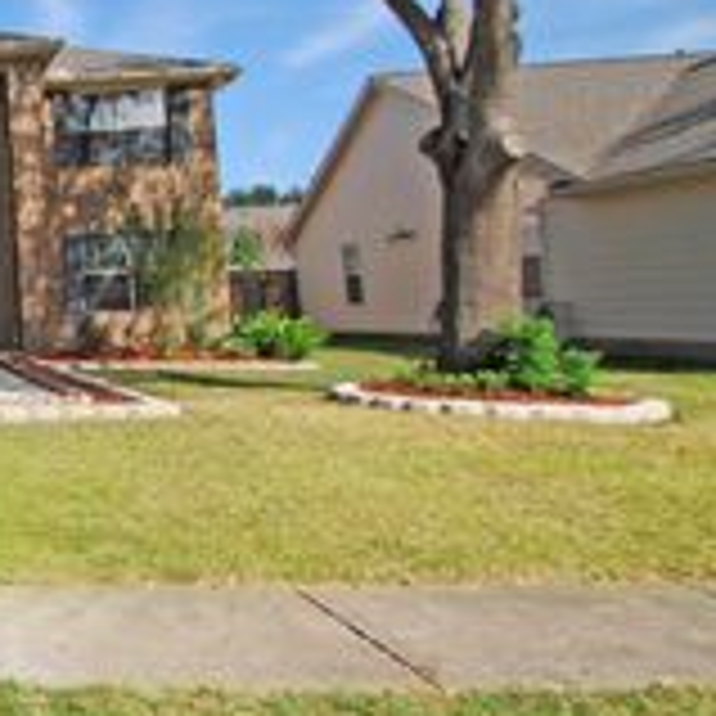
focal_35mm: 40
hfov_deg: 30.5
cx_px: -266
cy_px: 225
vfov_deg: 41.2
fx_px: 936
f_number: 4
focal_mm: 10
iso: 100
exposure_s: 1/1250
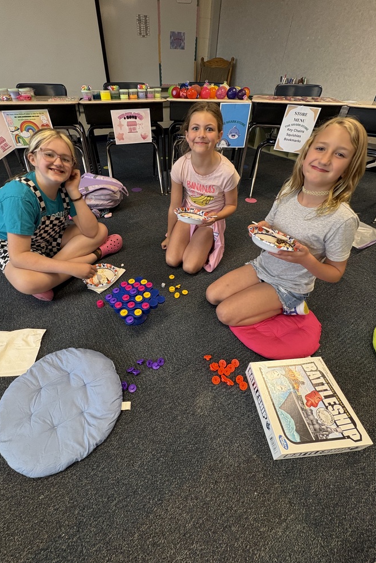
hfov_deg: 77.2
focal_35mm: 15
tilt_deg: -42.4
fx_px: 235
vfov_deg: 100.4
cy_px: 279
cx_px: 175
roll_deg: -0.2
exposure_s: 1/60
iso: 250
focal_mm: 2.22
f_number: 2.2
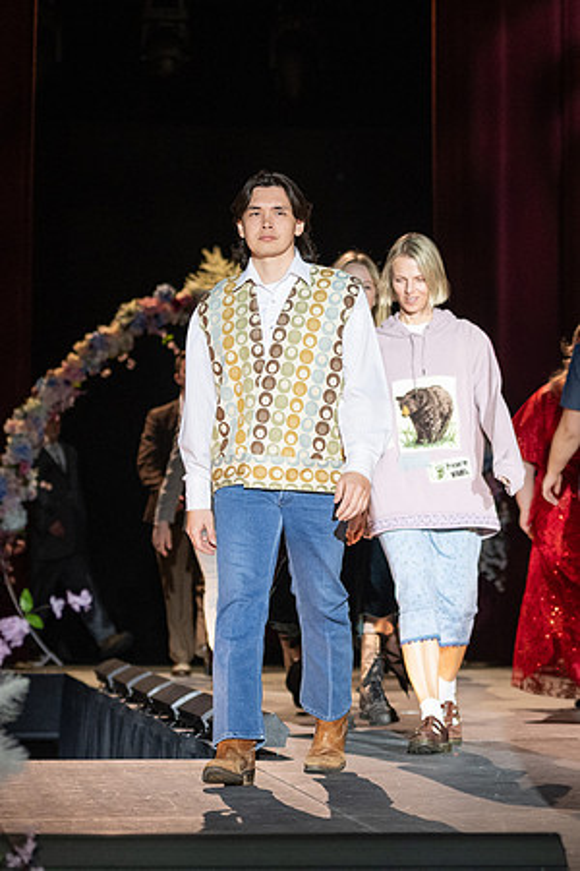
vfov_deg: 13.6
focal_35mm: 151
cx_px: 565
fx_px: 3654
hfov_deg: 9.0
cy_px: 387
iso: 800
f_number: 2.8
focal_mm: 70
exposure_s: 1/1000
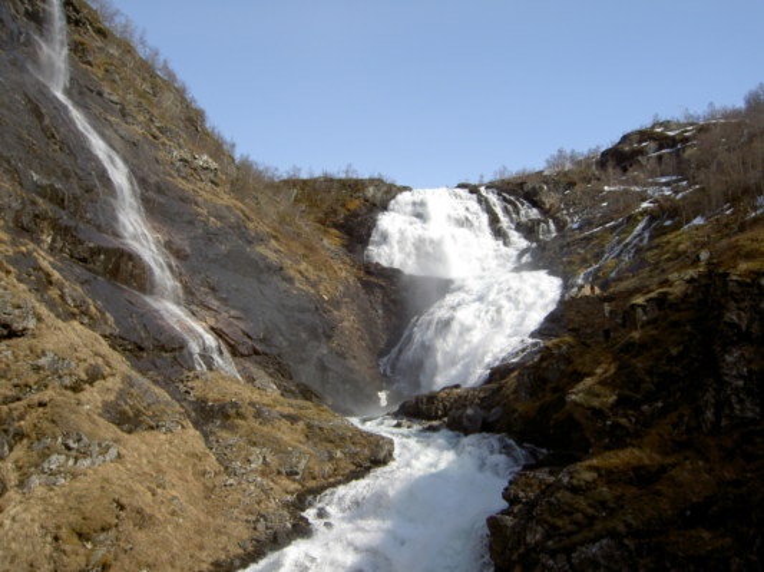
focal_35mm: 34
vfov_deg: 41.7
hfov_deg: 54.0
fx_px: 750
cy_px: 286
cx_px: 382
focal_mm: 5.6
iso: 50
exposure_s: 1/500
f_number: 4.7
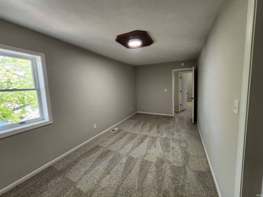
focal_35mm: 13
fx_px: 99
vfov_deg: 89.9
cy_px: 98
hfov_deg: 106.2
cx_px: 132
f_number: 2.2
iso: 250
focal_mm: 2.2
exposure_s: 1/60
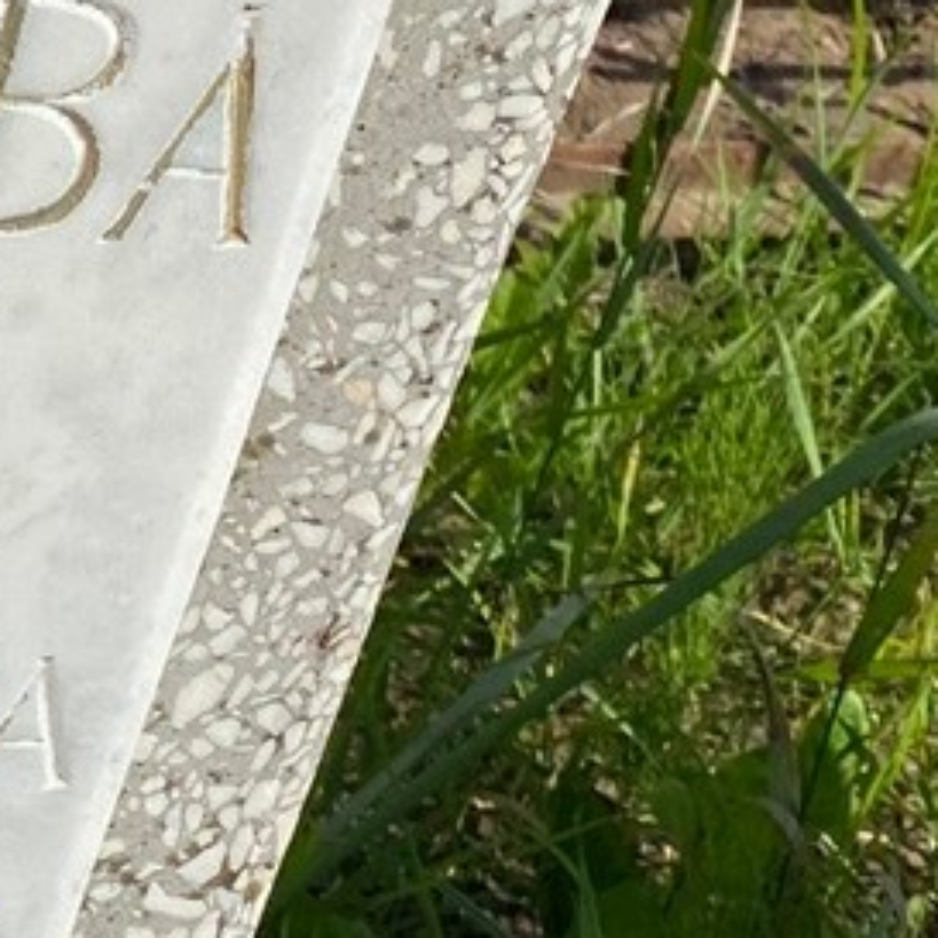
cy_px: 392
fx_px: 3710
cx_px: -381
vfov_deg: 14.4
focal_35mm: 121
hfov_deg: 13.7
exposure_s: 1/4808
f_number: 1.8
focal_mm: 4.25
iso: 32
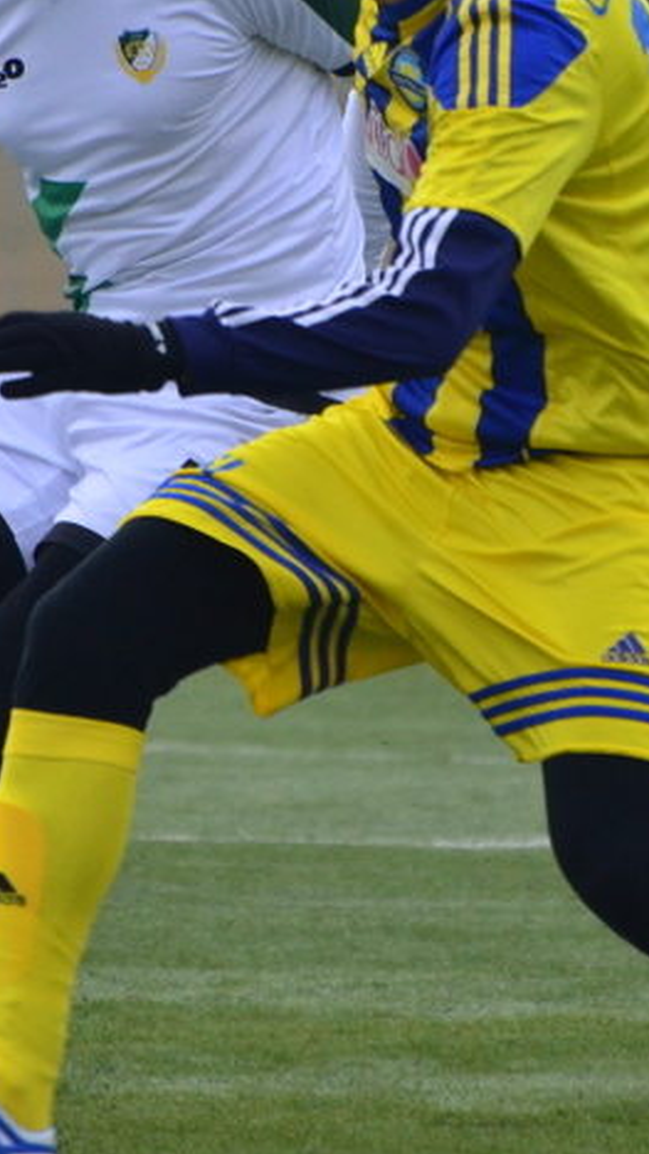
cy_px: 305
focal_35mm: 1126
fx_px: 34473
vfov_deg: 1.9
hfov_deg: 1.1
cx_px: 195
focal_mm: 280
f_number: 5.6
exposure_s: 1/1250
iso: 800
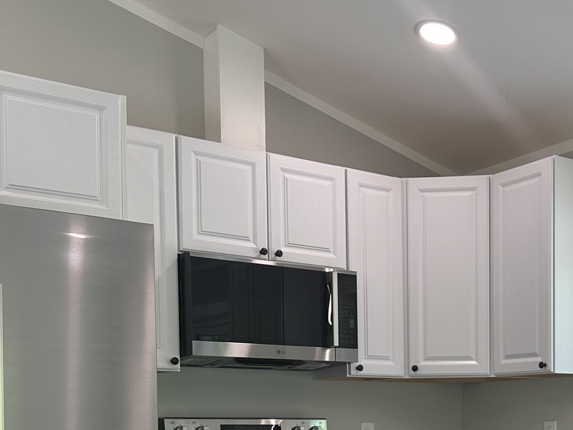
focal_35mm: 56
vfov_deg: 24.7
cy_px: 446
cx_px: 444
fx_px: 927
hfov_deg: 33.5
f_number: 1.78
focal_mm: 6.86
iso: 64
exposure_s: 1/120
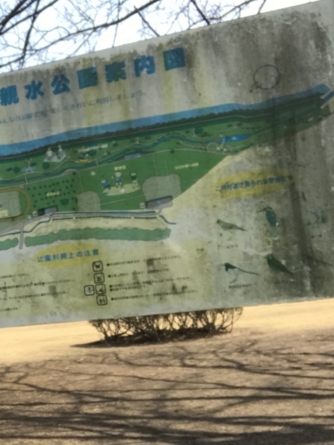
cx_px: -76
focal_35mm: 60
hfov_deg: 22.4
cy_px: 256
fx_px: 771
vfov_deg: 32.1
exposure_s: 1/489
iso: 25
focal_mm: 2.87
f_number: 2.2
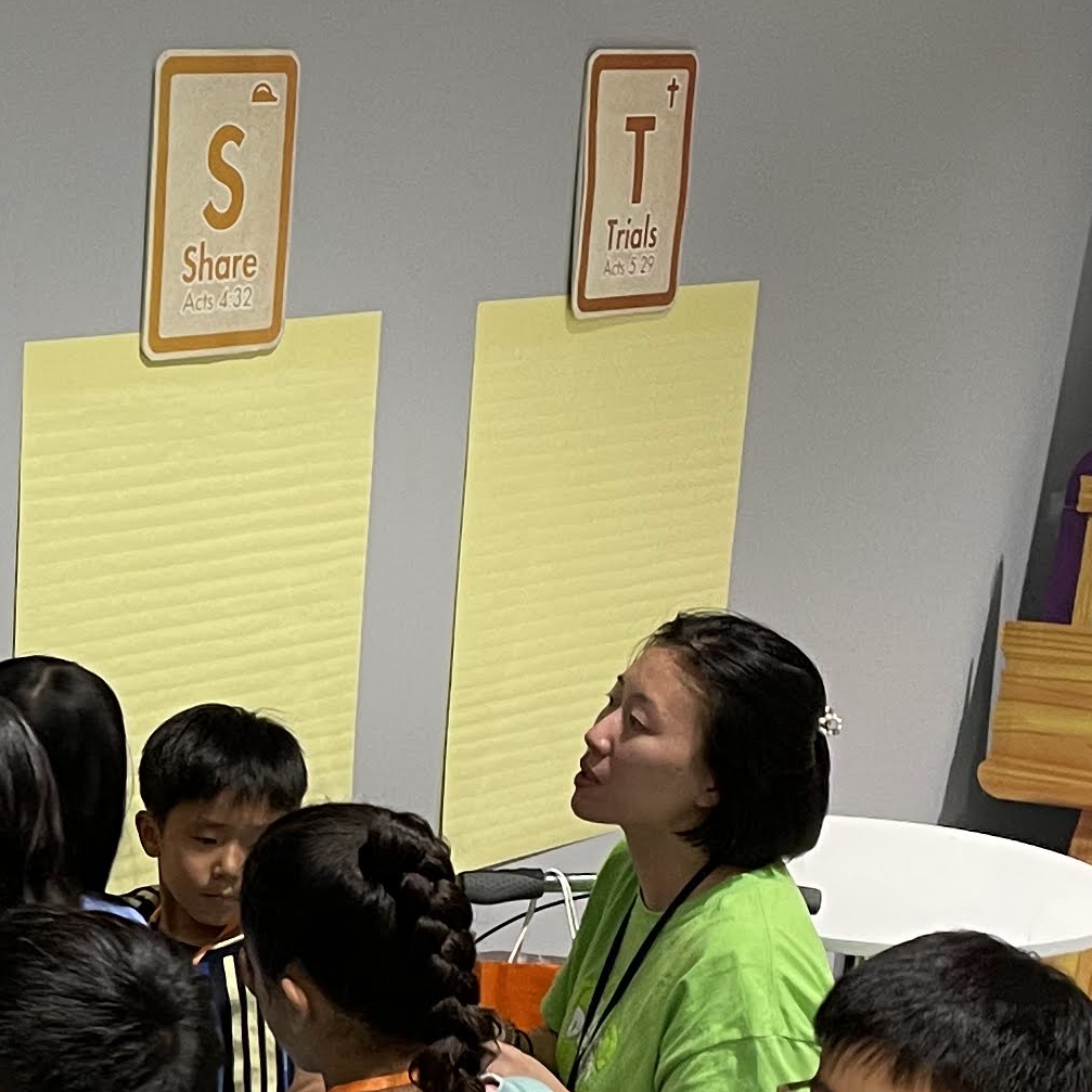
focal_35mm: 92
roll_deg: -0.8
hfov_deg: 18.0
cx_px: -183
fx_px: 3284
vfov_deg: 18.7
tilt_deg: -16.4
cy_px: 881
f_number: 1.6
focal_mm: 4.2
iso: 160
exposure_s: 1/60
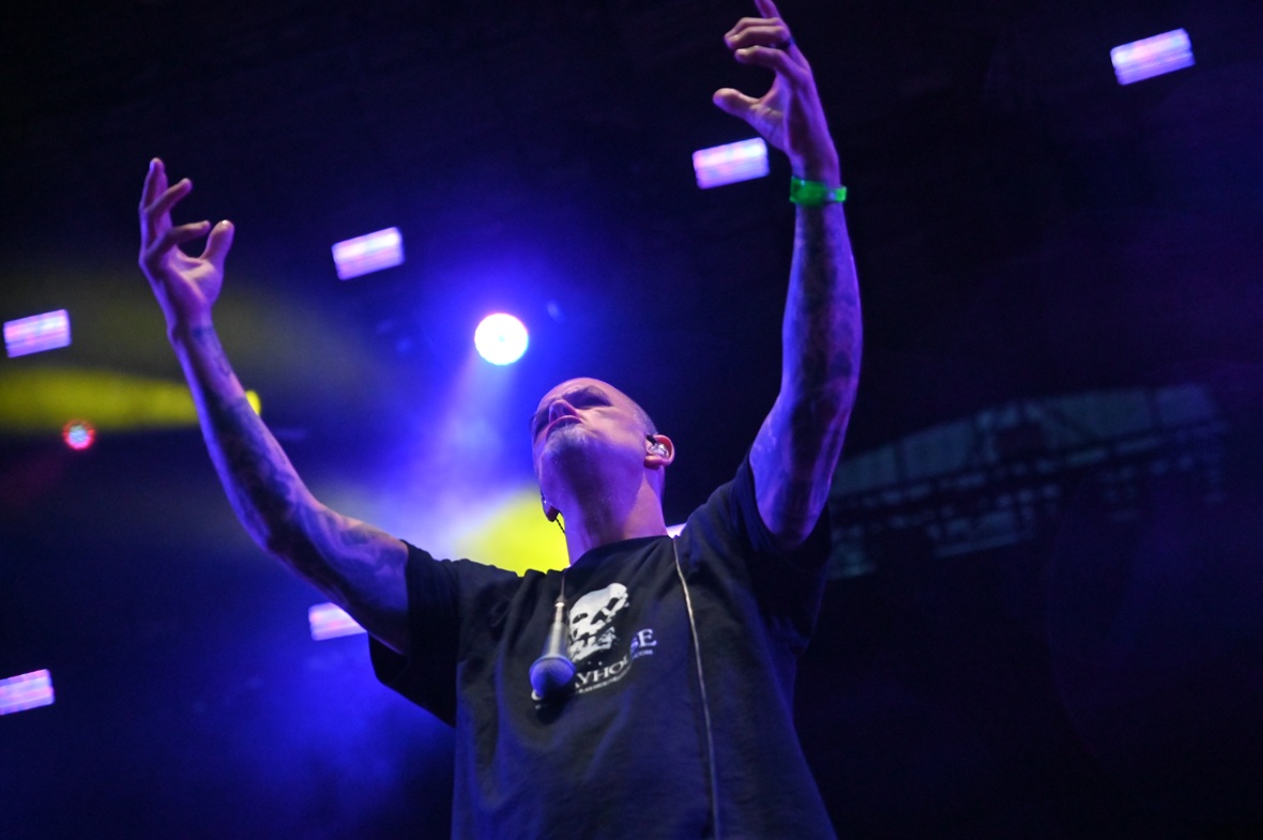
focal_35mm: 68
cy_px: 420
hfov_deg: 29.7
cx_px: 632
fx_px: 2384
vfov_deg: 20.0
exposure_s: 1/4000
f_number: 2.8
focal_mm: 68
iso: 5000
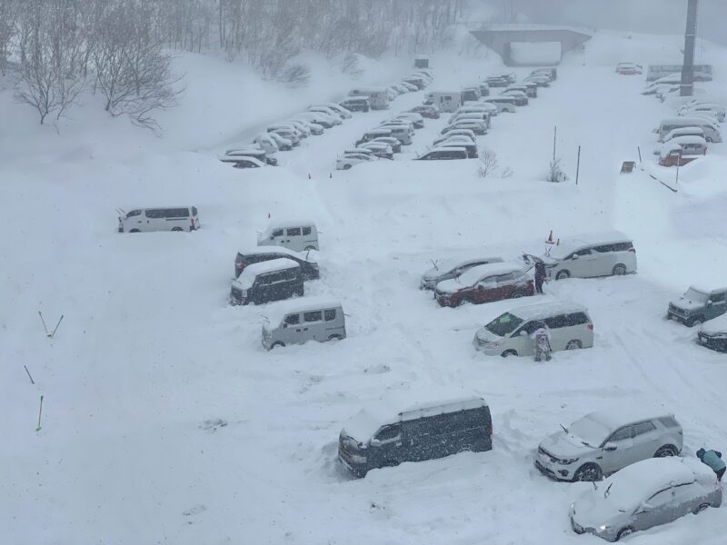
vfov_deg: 28.0
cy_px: 272
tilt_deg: -14.1
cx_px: 364
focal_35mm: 52
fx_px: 1092
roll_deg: +0.4
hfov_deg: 36.8
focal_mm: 6
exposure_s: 1/959
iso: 20
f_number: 2
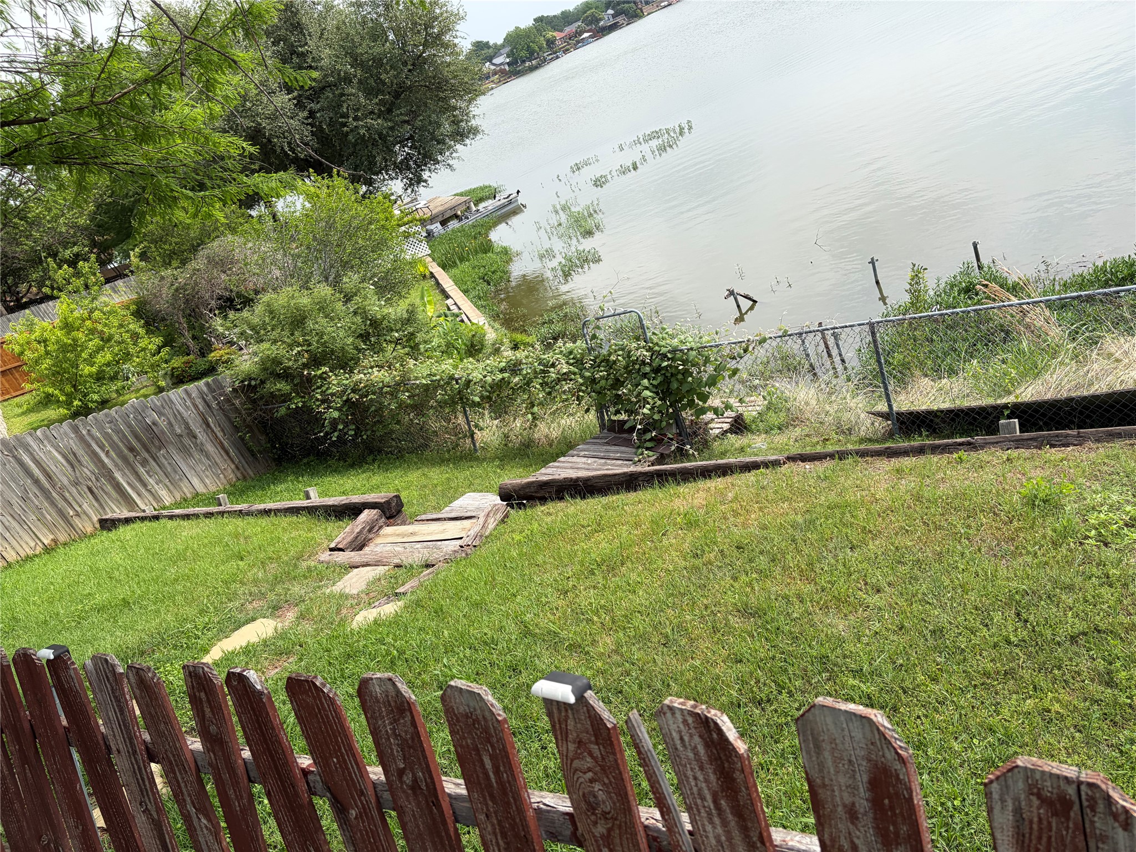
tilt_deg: -22.0
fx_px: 853
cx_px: 568
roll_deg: +25.9
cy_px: 426
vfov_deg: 53.1
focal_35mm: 26
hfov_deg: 67.3
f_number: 1.6
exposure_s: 1/2012
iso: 50
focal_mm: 5.96
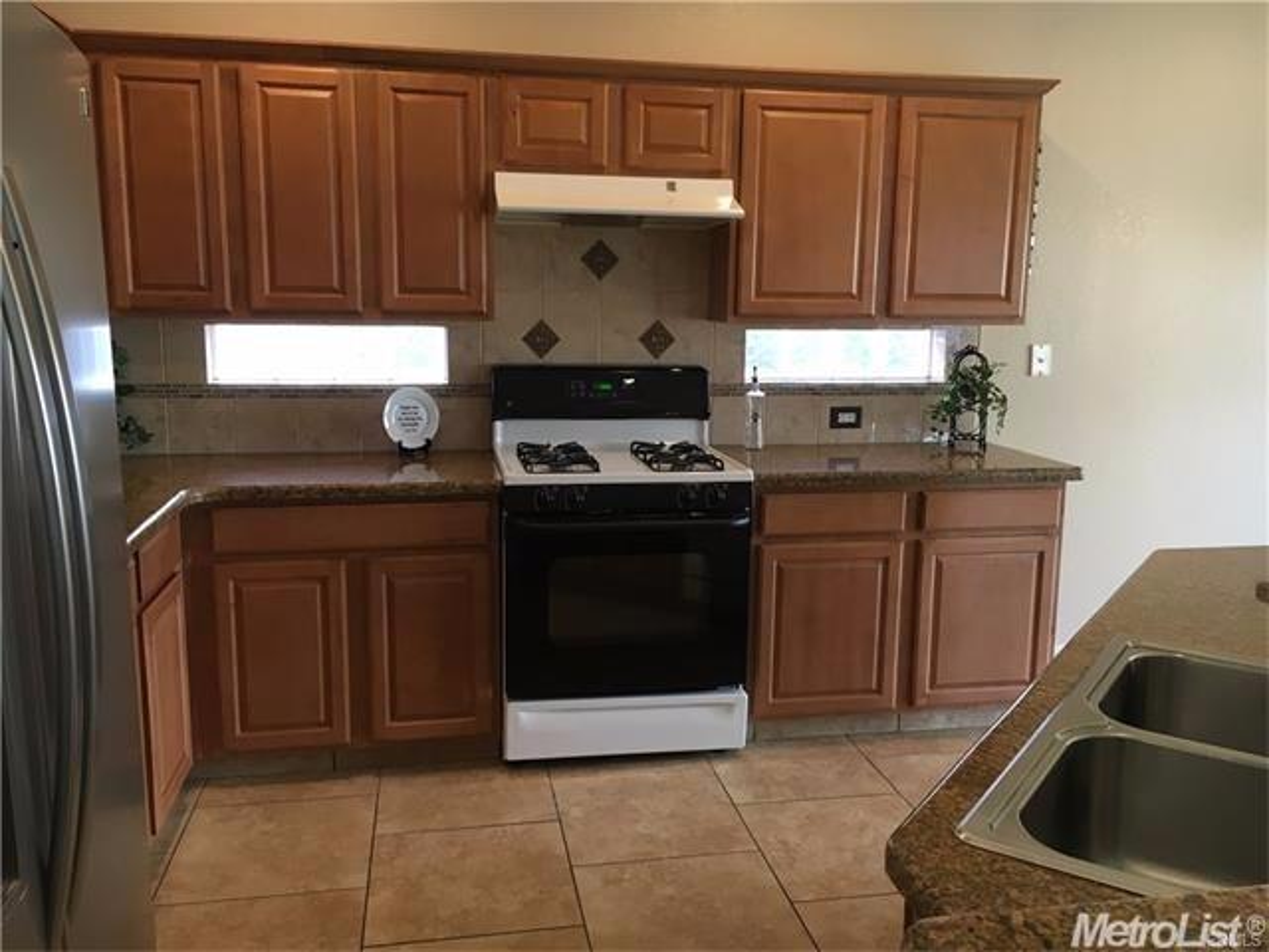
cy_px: 476
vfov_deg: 48.2
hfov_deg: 61.7
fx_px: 1063
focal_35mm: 29
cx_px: 634
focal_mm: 4.15
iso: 64
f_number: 2.2
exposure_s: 1/30
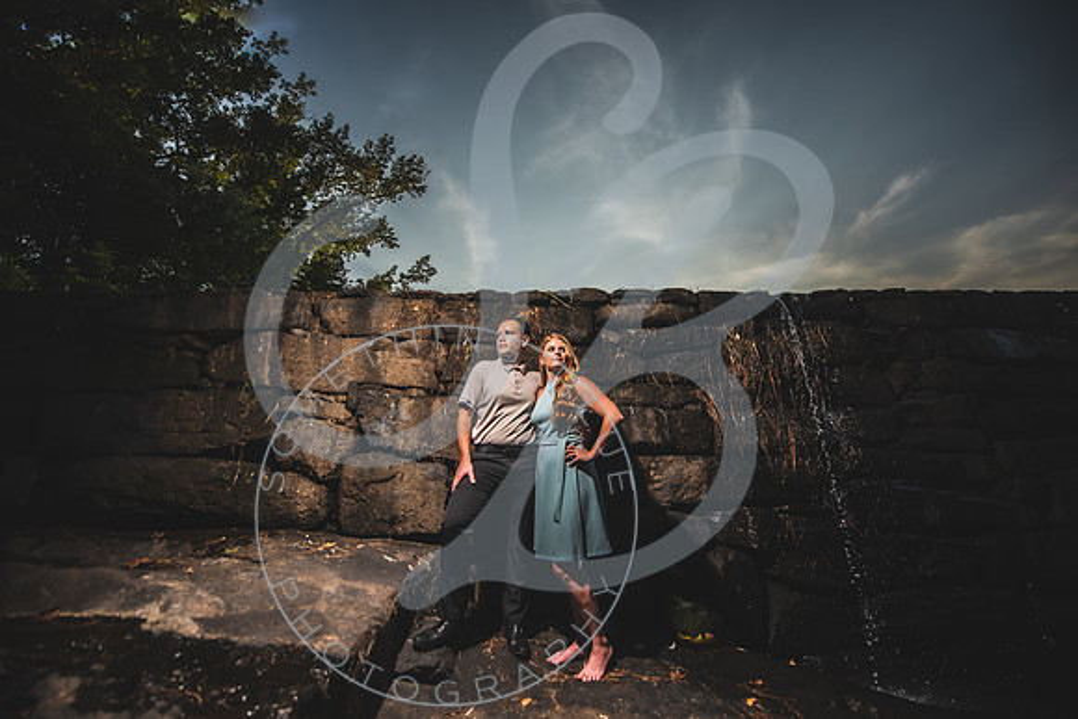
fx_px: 423
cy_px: 359
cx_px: 542
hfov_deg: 103.8
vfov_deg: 80.7
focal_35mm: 14
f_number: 2.8
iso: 100
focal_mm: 14
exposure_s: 1/1600
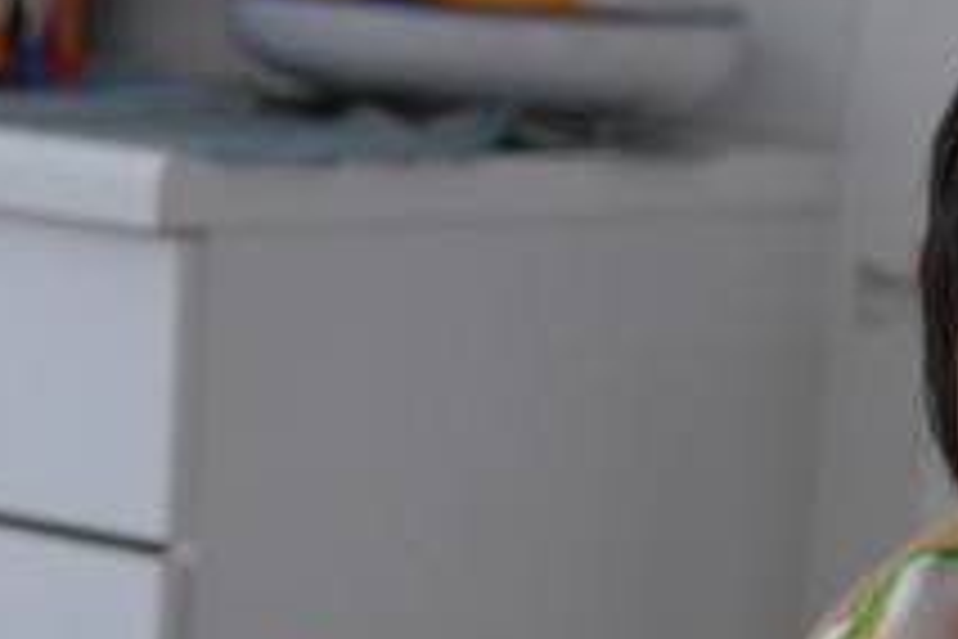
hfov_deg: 13.1
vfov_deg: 8.8
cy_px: 603
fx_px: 4151
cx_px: 857
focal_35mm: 156
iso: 560
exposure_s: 1/30
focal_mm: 52
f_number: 4.8
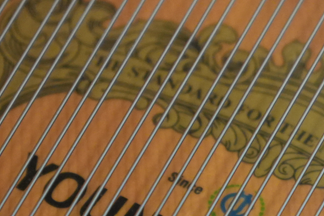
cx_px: 326
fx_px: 3149
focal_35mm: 350
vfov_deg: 3.9
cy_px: 164
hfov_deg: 5.9
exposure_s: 1/125
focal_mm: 70
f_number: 2.8
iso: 3200
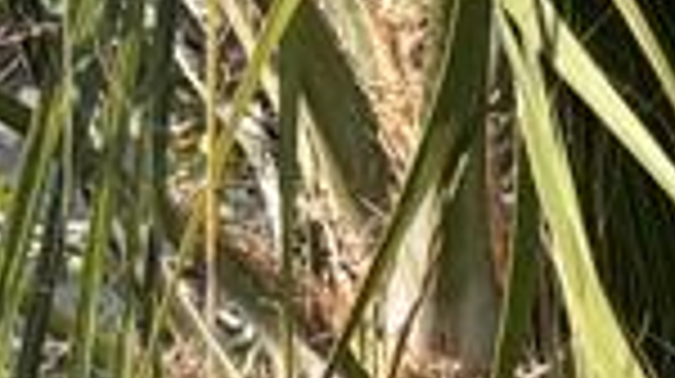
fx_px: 3469
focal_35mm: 194
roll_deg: -1.9
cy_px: 981
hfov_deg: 10.1
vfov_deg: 5.9
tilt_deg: -5.1
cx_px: 1431
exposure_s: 1/1642
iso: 50
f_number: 1.6
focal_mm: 5.96
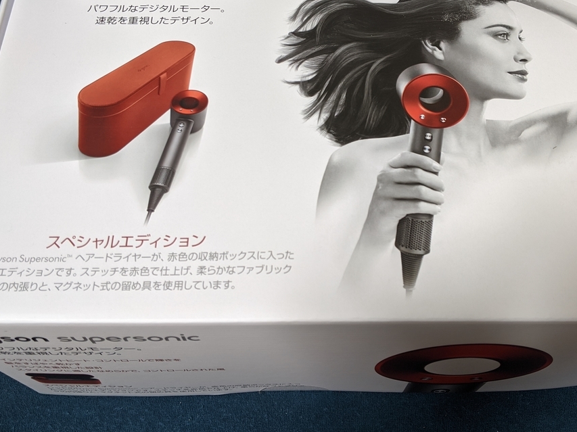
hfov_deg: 48.9
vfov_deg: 37.3
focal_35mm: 38
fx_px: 633
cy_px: 149
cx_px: 321
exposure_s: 1/23.5
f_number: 1.8
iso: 109
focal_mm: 4.44
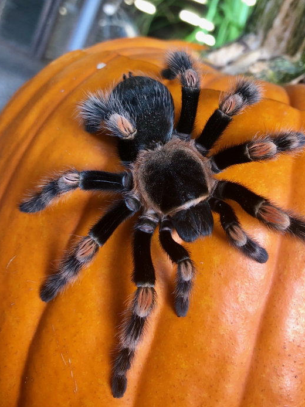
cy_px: 156
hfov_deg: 40.6
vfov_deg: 52.2
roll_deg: -22.6
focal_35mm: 35
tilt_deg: -8.2
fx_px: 411
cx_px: 172
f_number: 1.8
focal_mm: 3.99
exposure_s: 1/20
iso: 40
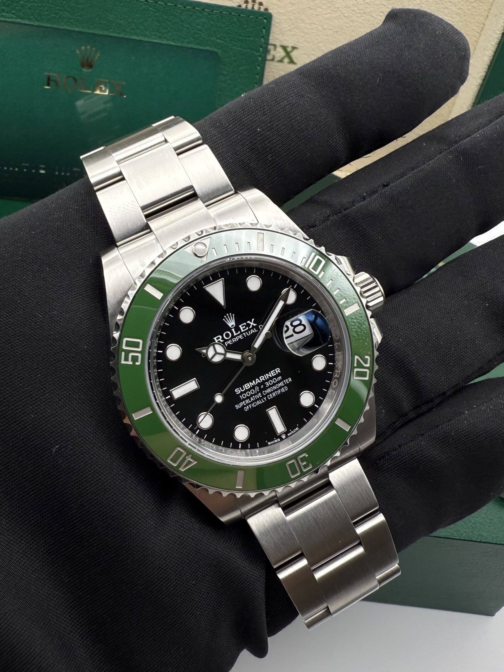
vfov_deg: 71.6
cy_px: 336
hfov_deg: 56.8
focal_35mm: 24
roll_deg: -9.2
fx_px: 466
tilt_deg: -43.2
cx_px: 252
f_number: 2.2
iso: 64
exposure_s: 1/208
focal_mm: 2.22
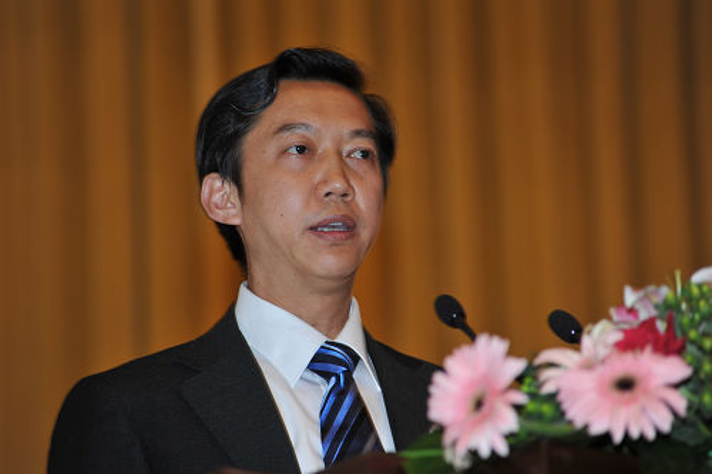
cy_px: 237
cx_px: 356
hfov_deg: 10.3
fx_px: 3954
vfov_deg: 6.9
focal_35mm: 200
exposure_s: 1/60
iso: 320
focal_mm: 200
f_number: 5.6
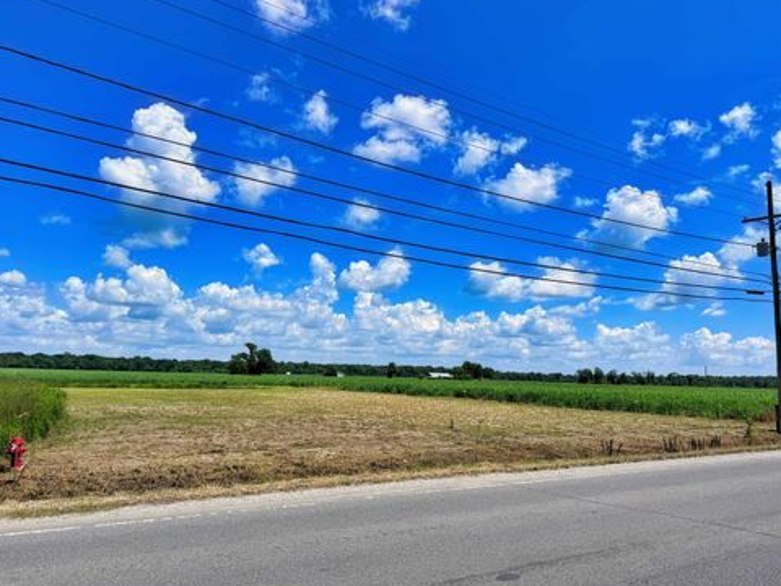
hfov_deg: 69.4
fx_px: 564
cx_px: 382
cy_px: 300
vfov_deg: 54.9
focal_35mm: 25
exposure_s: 1/5714
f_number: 1.78
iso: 80
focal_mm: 6.76
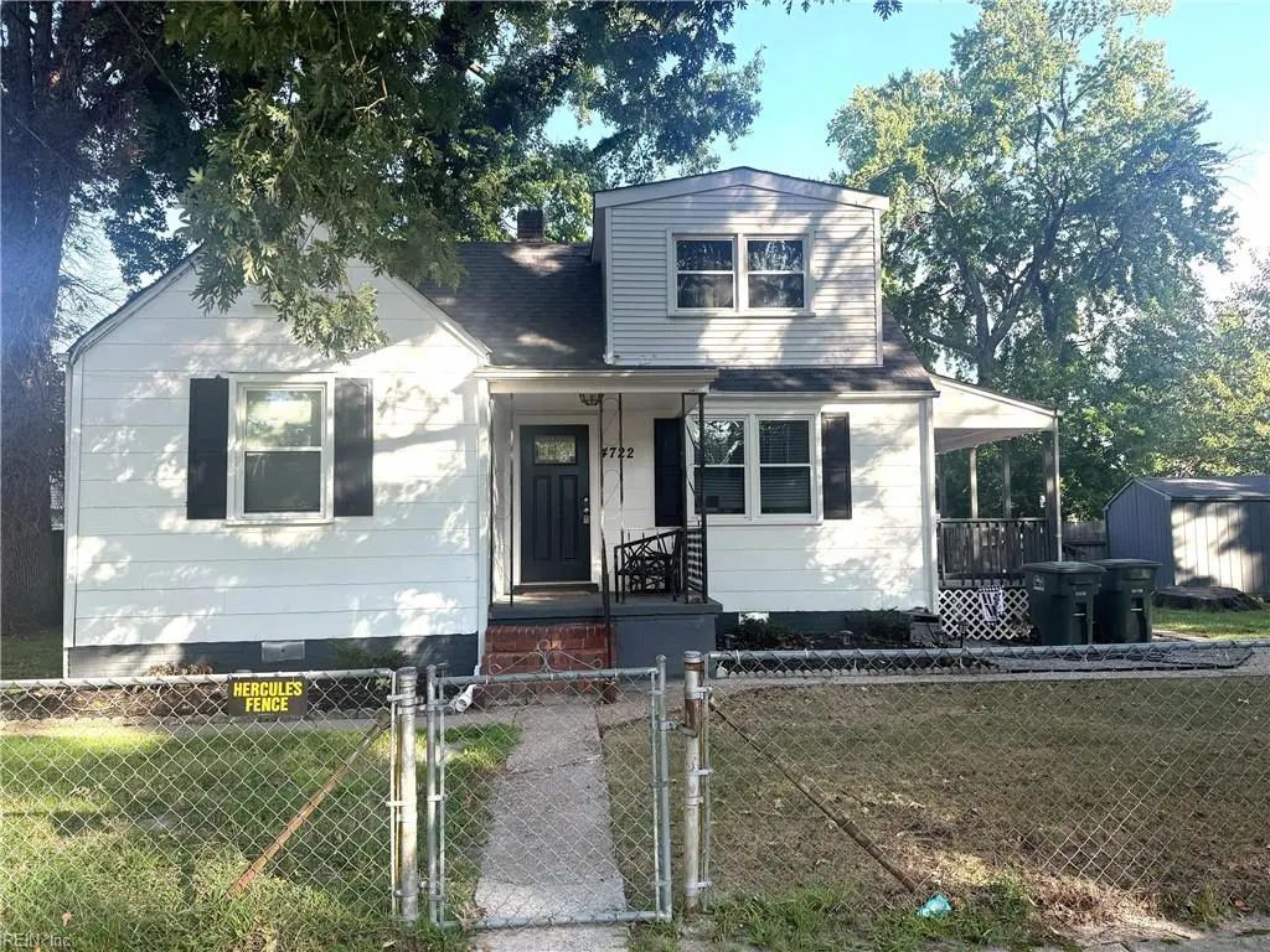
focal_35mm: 24
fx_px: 881
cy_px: 476
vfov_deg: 56.8
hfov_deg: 71.6
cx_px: 635
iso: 100
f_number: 1.78
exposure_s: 1/849
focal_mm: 6.76
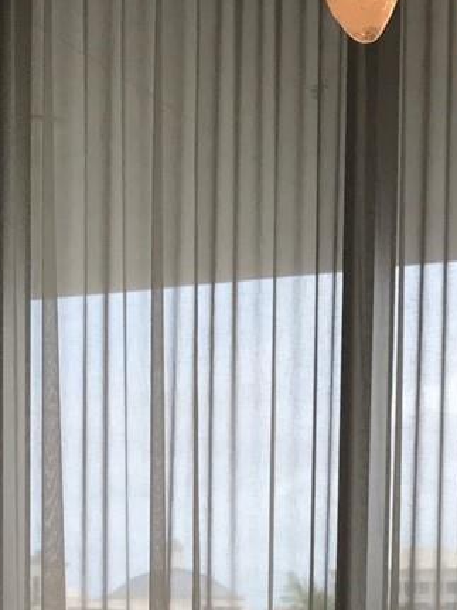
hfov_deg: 14.2
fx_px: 1832
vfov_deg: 17.7
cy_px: 791
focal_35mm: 104
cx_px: 136
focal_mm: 3.99
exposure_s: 1/231
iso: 20
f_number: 1.8
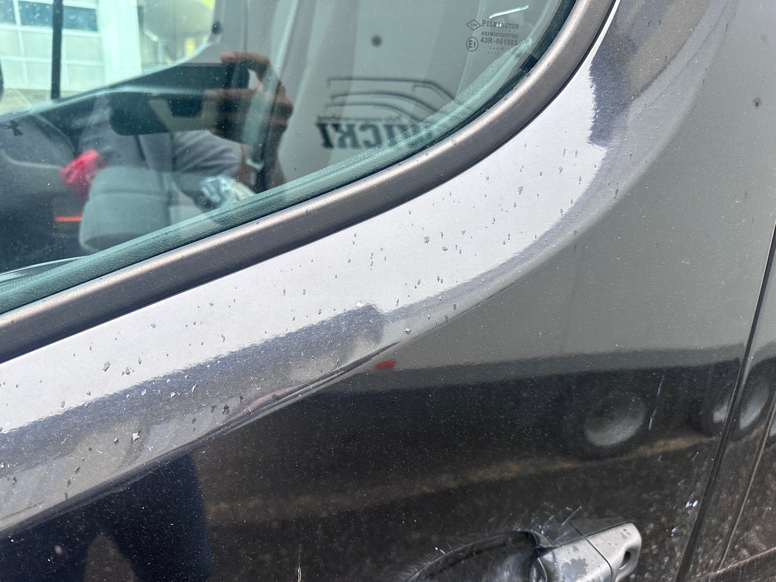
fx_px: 538
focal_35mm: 24
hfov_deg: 71.6
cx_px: 388
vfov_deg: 56.8
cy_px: 291
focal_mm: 6.86
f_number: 1.78
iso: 80
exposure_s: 1/271
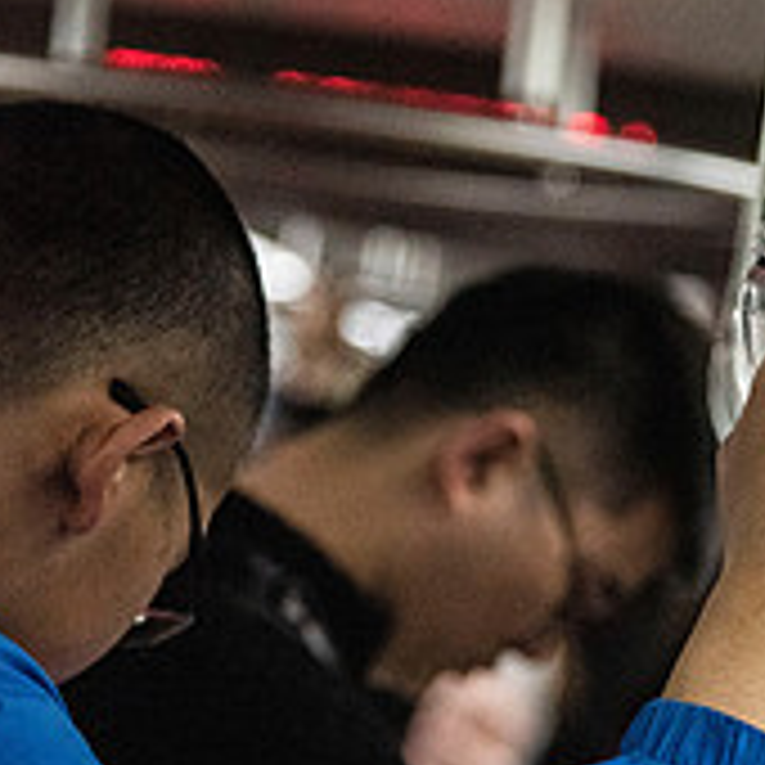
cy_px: 495
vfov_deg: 7.9
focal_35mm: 221
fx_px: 5526
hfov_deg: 7.9
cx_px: 612
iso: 5000
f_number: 4
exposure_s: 1/320
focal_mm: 98
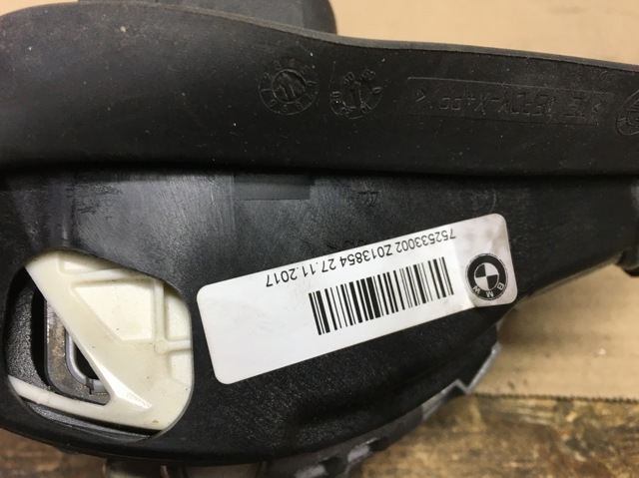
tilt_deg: -45.8
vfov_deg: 48.2
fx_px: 535
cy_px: 239
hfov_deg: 61.7
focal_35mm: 29
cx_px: 320
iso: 50
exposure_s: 1/33
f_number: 2.2
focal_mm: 4.15
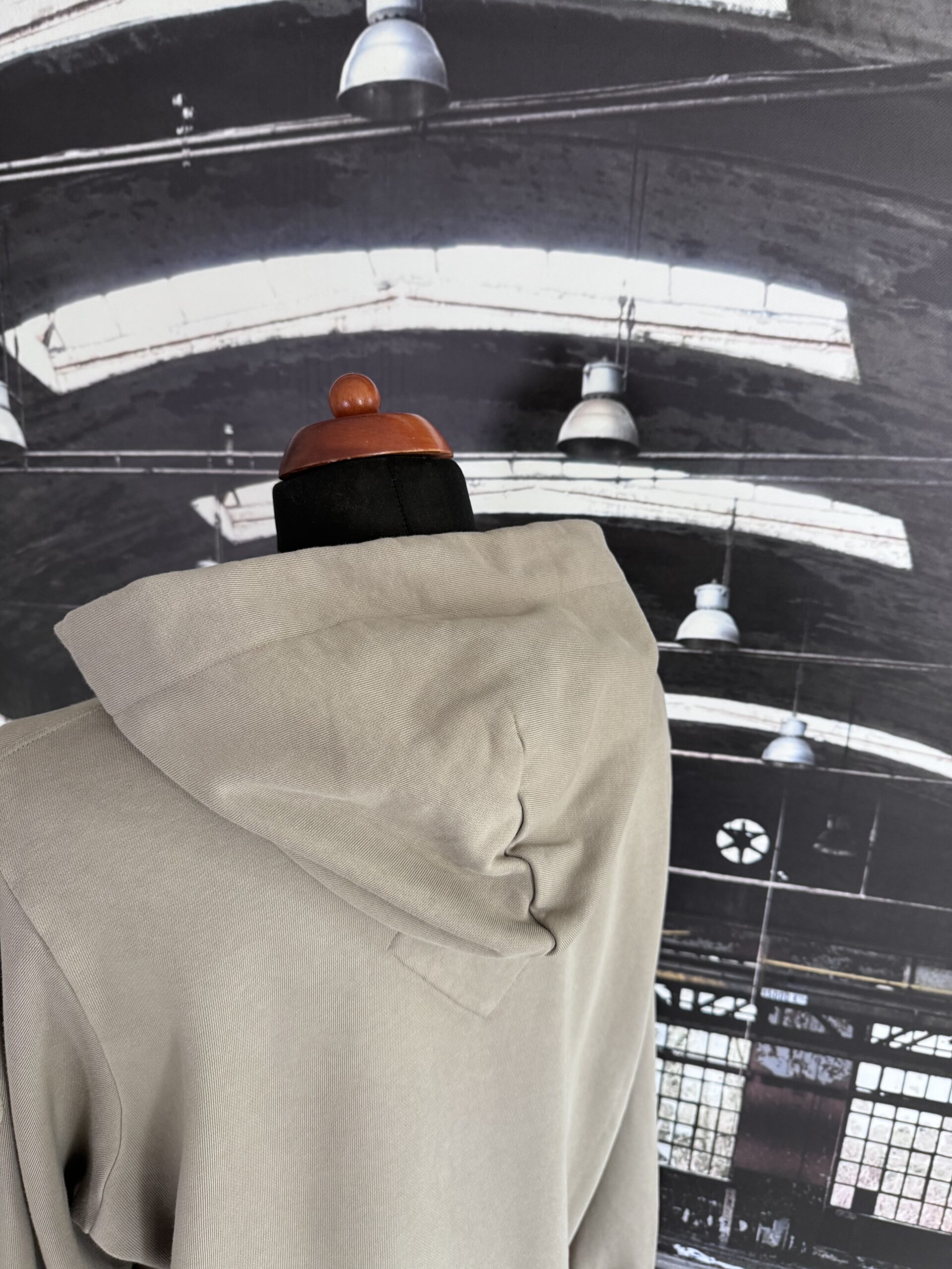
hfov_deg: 56.8
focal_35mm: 24
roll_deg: -1.3
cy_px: 634
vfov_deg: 71.6
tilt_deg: -20.4
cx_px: 476
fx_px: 880
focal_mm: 6.76
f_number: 1.78
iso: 200
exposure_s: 1/114
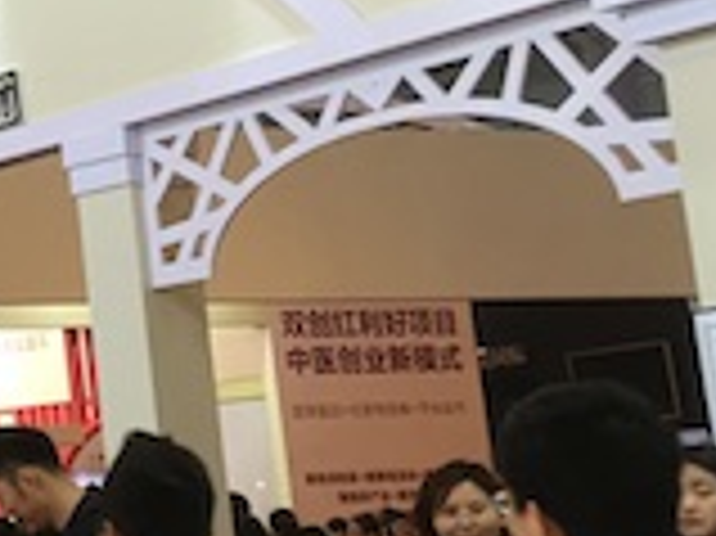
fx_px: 2563
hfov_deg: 13.8
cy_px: 56
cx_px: -662
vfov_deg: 11.9
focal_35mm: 124
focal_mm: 4.15
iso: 40
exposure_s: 1/33
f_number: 2.2
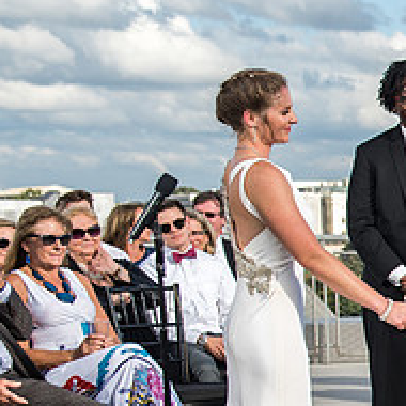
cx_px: 875
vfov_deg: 11.5
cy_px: 423
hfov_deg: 10.5
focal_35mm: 150
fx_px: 1990
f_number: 4
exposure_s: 1/1250
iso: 125
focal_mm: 38
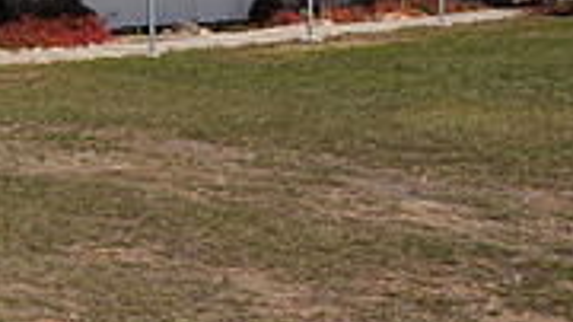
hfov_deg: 21.0
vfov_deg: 12.6
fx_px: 1382
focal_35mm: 91
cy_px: -164
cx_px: -204
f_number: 14
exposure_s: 1/200
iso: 200
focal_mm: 18
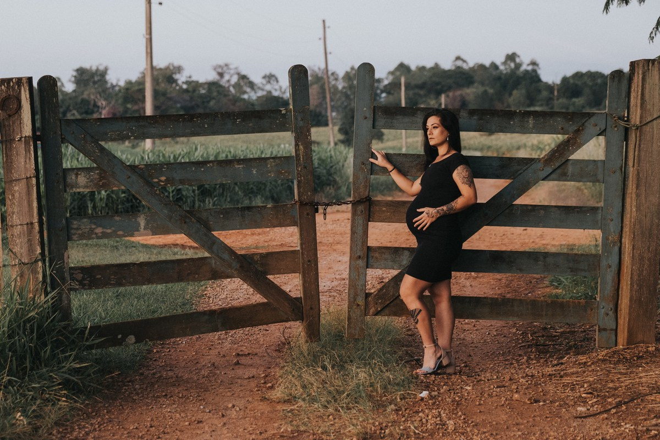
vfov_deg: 13.7
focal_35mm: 100
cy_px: 213
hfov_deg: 20.3
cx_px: 252
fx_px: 1838
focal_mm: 54.1
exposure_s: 1/250
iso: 800
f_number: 2.8
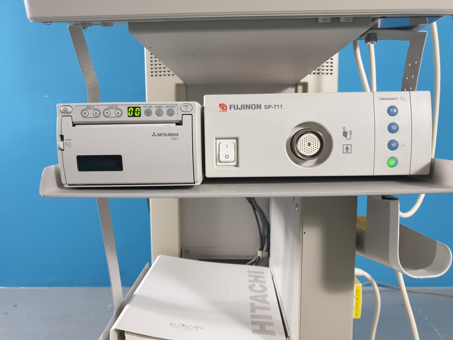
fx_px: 340
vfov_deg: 53.1
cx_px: 226
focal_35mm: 26
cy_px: 170
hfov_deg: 67.3
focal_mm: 4.3
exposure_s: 1/50
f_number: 1.5
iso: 250
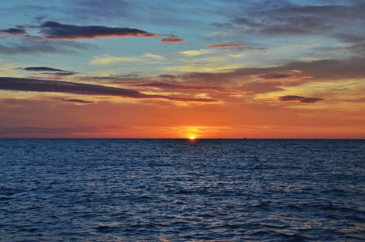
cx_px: 182
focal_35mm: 63
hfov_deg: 32.0
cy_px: 121
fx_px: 637
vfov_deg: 21.5
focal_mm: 42
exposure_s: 1/1000
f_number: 7.1
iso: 800
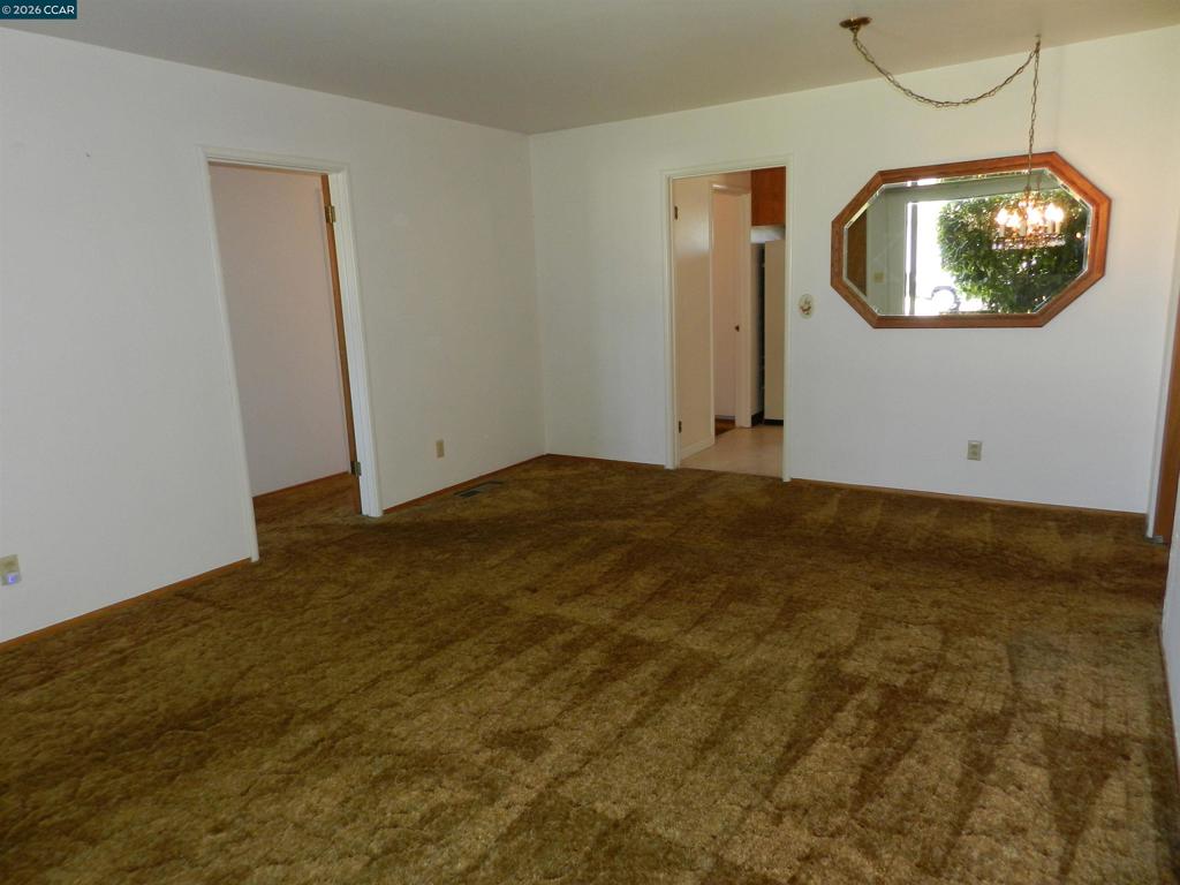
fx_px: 784
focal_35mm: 23
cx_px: 590
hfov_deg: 73.9
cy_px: 442
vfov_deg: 58.9
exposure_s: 1/30
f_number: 3.4
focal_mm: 4
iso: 200
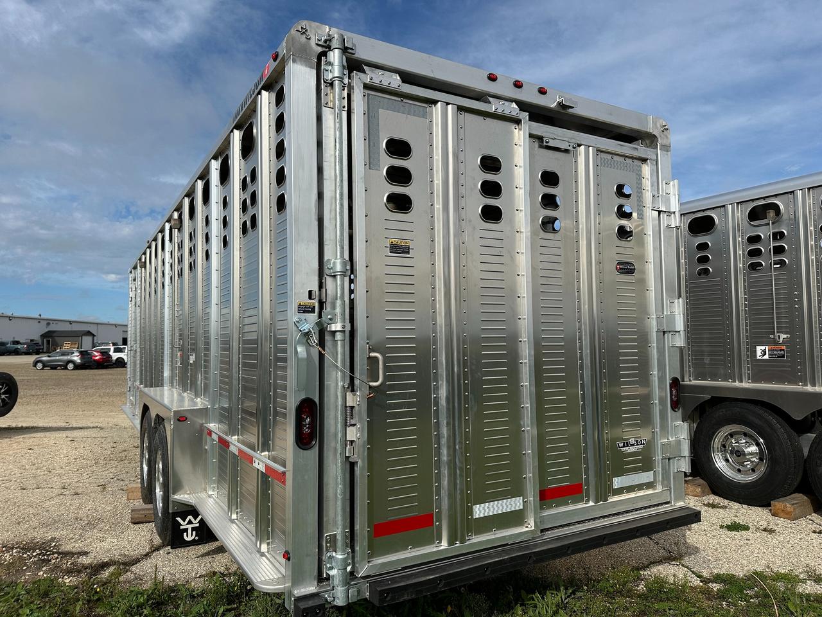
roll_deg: +0.8
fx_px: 570
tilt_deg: +4.1
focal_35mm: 24
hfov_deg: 71.6
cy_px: 308
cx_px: 411
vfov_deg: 56.8
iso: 80
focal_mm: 6.86
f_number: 1.78
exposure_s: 1/6211
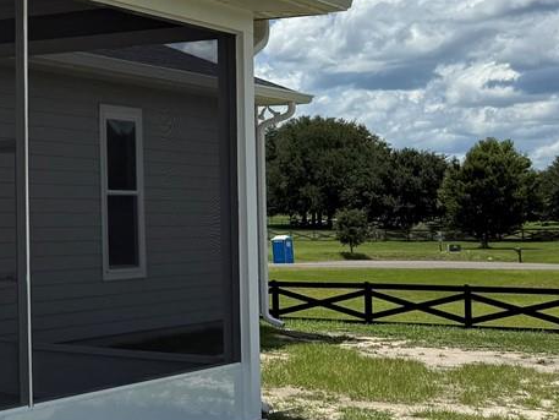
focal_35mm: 84
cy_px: 127
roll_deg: -0.6
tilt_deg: +2.9
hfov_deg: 19.9
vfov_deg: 17.5
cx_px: -298
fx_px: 1357
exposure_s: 1/6711
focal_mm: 6.76
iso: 80
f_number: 1.78
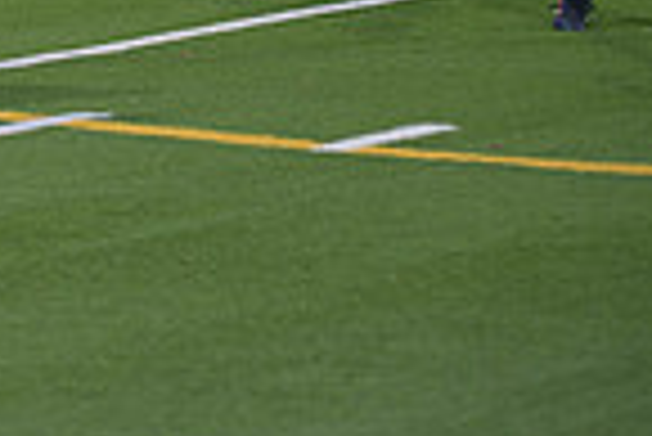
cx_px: -639
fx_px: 6871
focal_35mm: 379
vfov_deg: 3.6
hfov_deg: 5.3
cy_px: -178
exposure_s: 1/200
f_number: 2.8
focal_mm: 95
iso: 360
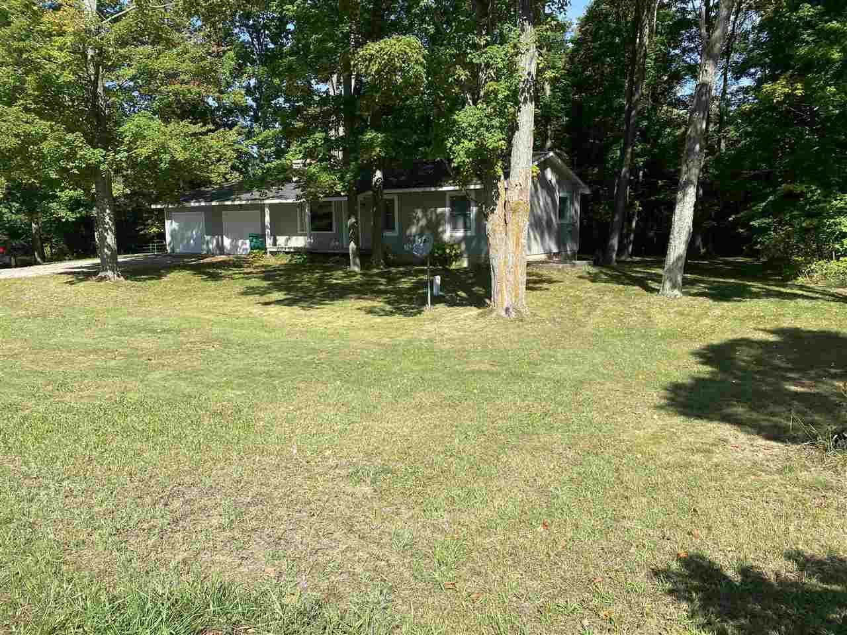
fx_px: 636
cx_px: 424
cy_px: 318
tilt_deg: -8.6
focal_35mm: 26
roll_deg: +0.8
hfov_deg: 67.3
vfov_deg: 53.1
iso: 32
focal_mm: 4.25
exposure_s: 1/1543
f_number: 1.8
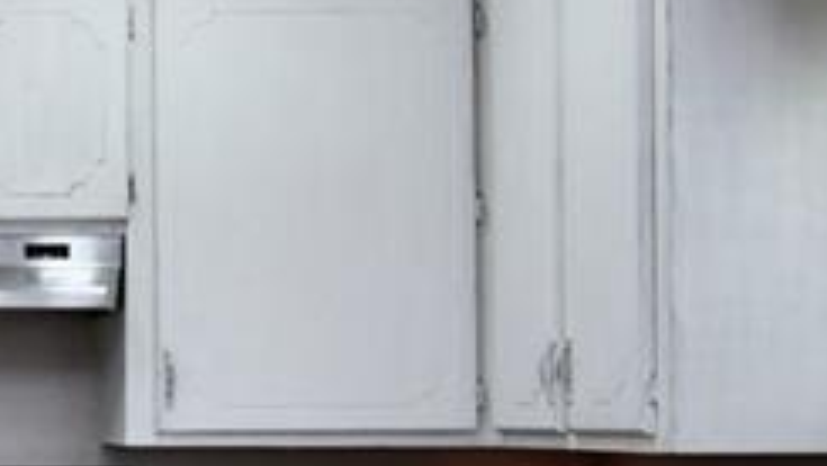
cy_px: 392
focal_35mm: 83
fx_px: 1821
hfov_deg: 22.3
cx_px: -307
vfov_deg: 14.5
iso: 400
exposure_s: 1/60
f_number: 5
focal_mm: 13
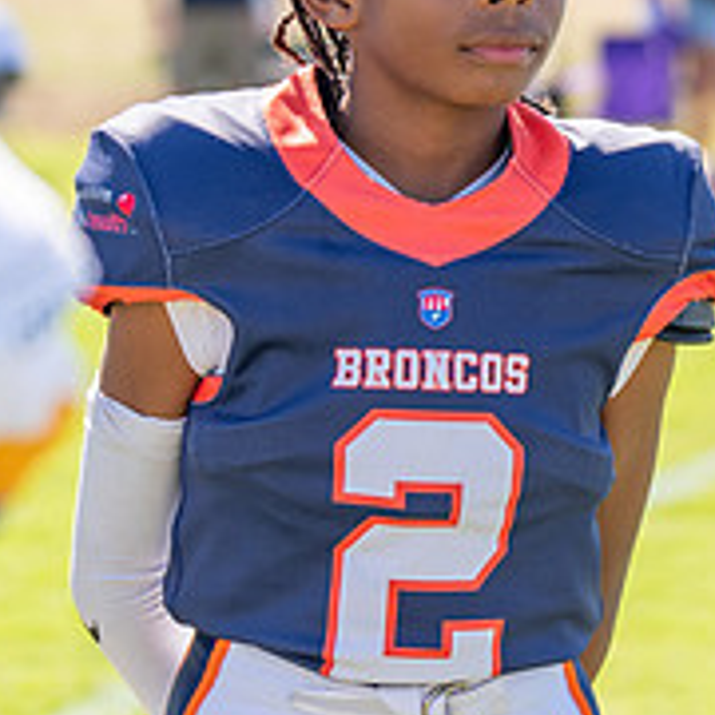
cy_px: 149
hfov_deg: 6.8
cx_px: 439
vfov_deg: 6.8
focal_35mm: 257
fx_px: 6006
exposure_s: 1/1000
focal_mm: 70
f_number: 2.8
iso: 100
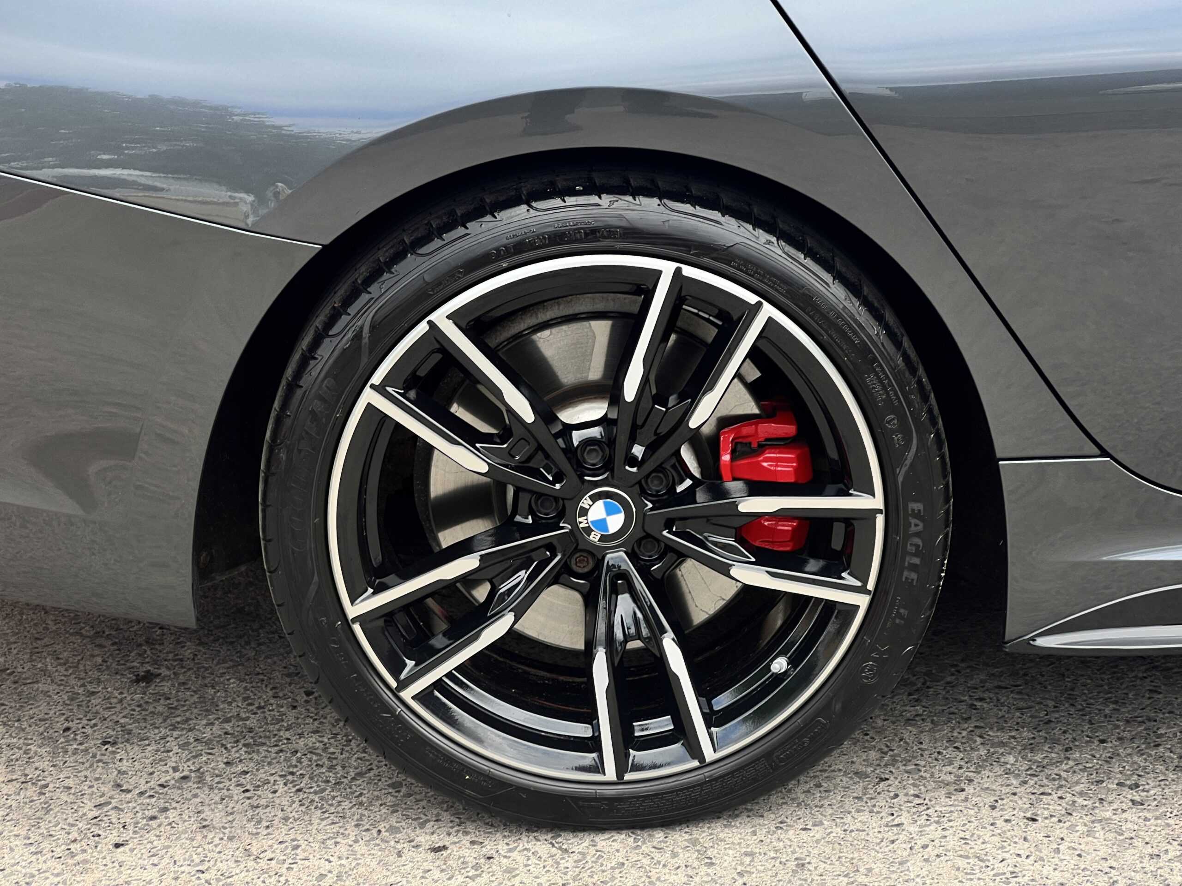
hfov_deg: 25.3
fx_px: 2629
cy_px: 443
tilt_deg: -14.3
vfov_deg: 19.1
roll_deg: +5.3
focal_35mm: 77
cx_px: 591
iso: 32
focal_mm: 9
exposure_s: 1/139
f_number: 2.8
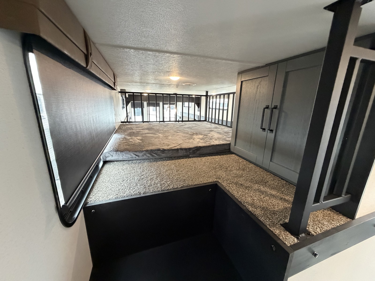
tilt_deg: -13.8
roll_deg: -1.6
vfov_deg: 85.7
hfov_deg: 102.1
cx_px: 188
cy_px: 140
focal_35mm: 14
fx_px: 152
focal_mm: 2.22
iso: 640
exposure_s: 1/60
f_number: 2.2
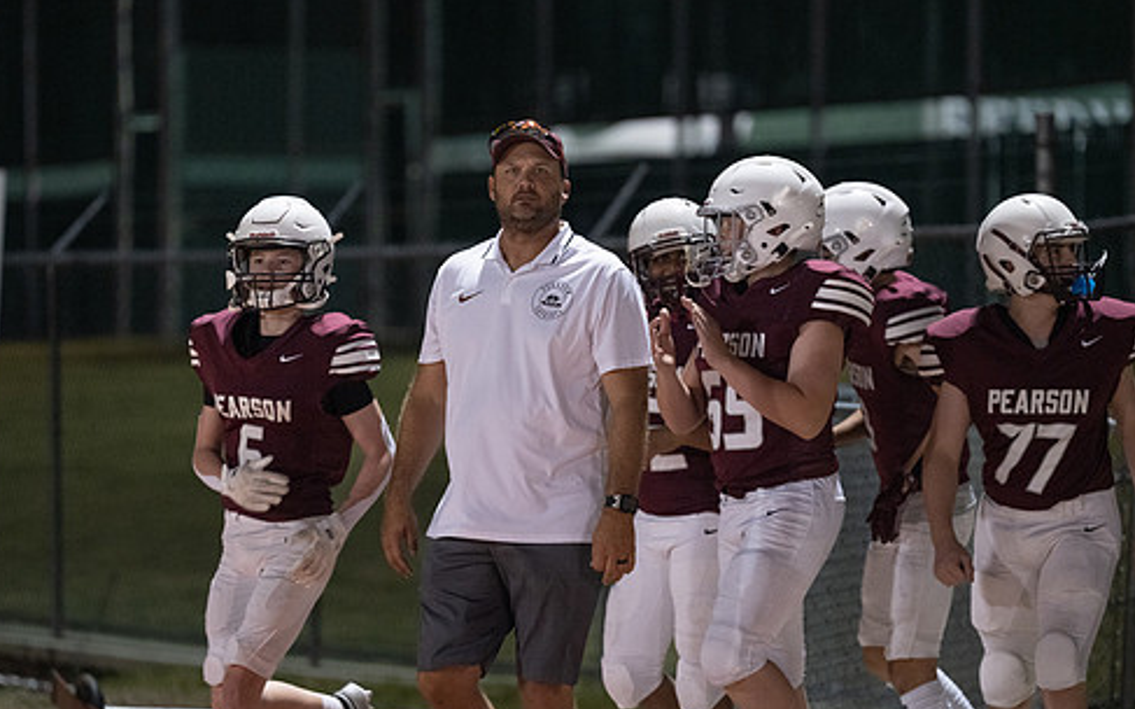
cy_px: 405
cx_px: 550
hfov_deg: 8.6
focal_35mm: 243
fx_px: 7514
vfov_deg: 5.4
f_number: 3.2
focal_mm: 200
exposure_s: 1/320
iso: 4000
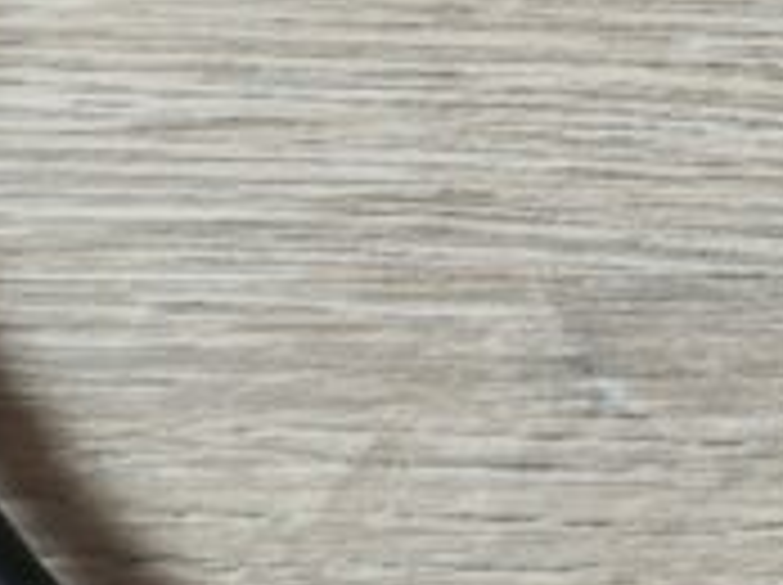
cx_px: 1269
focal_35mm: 134
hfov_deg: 13.6
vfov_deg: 10.0
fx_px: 3027
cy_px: -688
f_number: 1.8
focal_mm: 4.68
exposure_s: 1/50
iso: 260
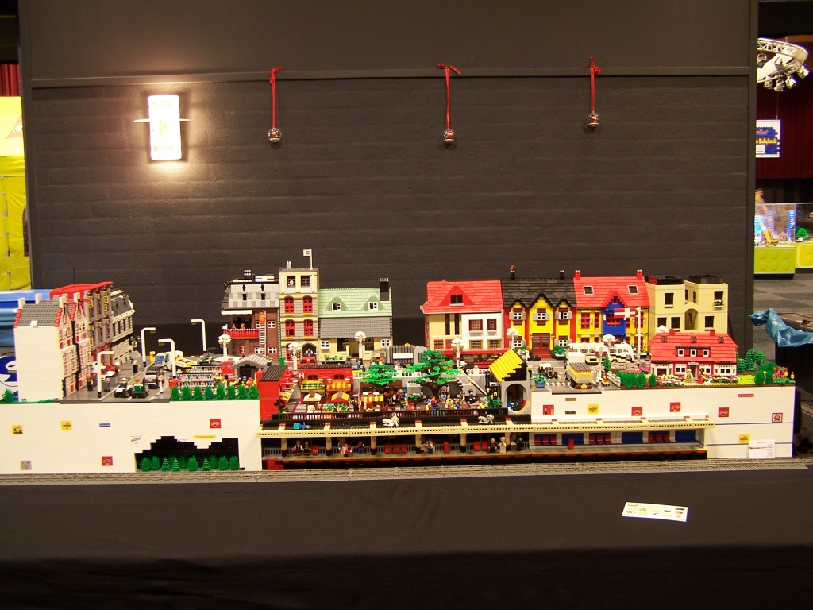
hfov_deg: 49.0
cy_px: 305
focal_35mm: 38
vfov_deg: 37.7
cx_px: 406
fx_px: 892
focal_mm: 6.3
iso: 80
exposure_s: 1/2
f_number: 2.8
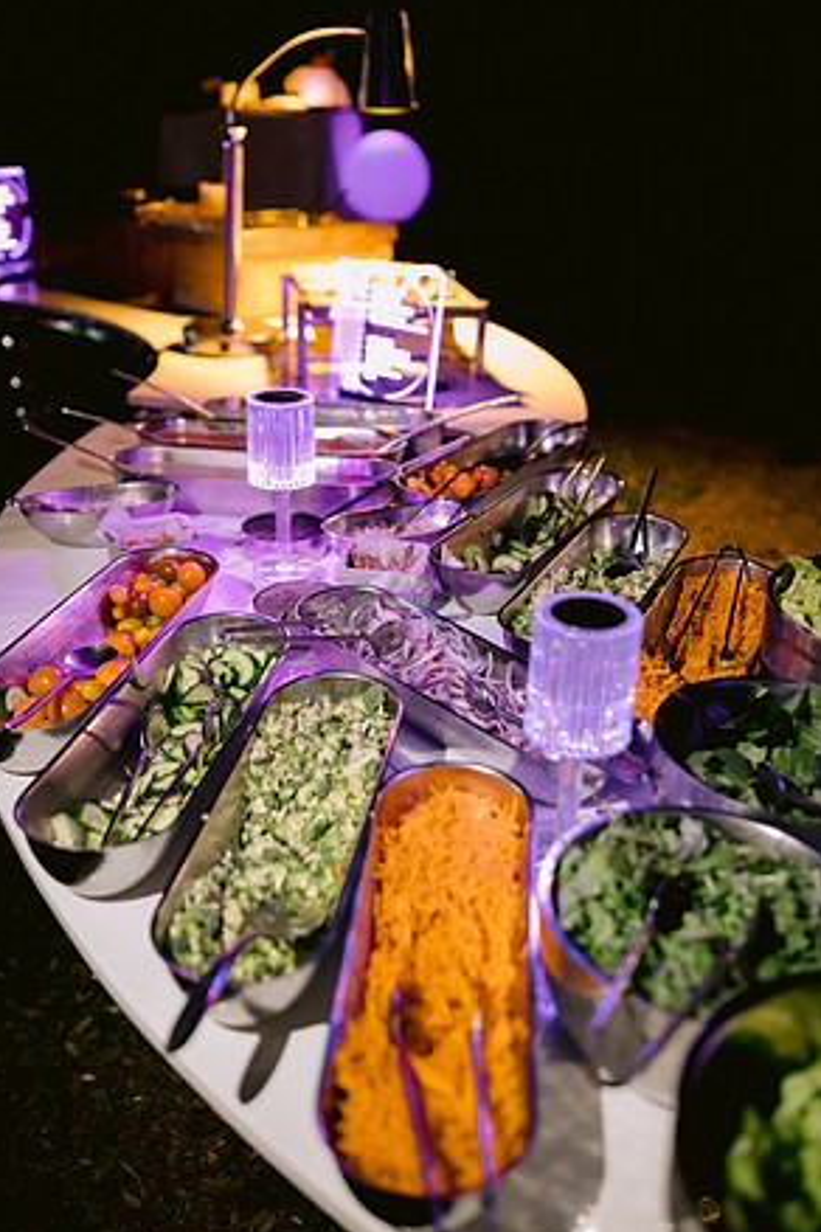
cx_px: 405
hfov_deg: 36.9
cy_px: 619
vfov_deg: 53.1
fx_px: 1231
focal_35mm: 36
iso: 2000
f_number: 2
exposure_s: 1/160
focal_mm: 35
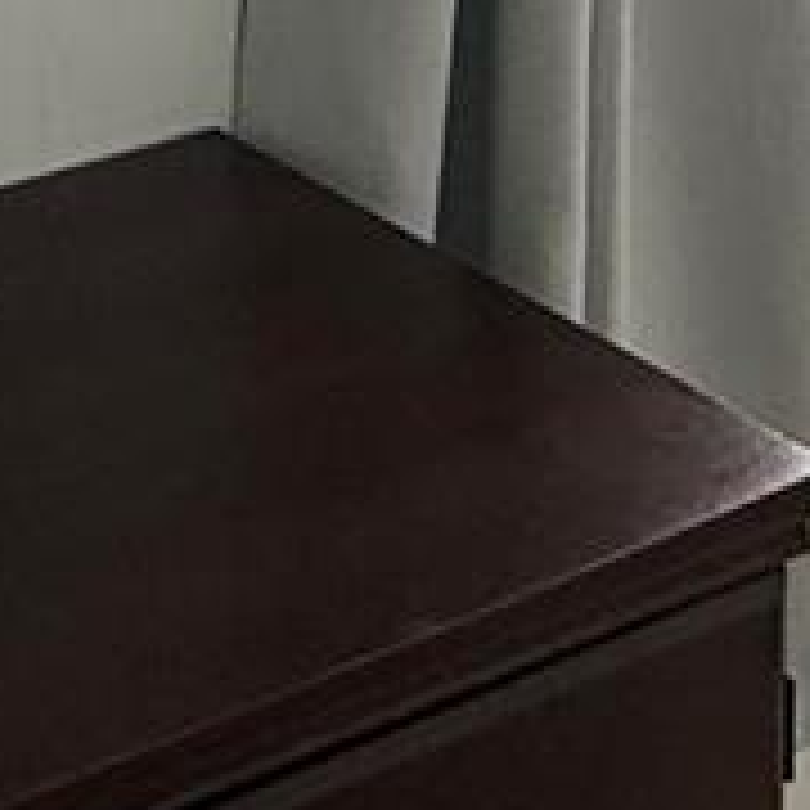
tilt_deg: -4.5
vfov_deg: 13.7
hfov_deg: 15.5
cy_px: -760
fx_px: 2912
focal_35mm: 110
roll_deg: -0.7
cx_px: -32
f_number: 2.2
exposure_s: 1/99
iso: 100
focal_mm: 2.22
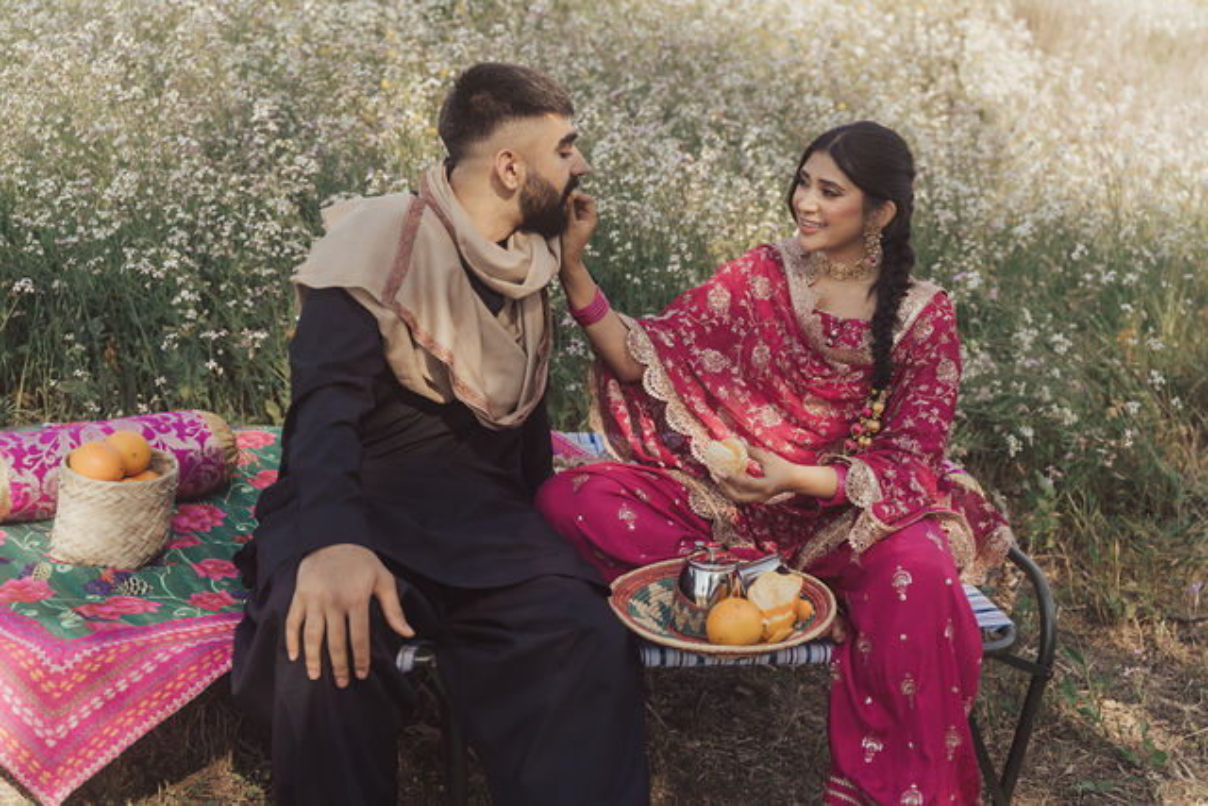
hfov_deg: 49.8
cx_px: 630
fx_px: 1300
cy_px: 391
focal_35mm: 39
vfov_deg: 34.5
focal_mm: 36.7
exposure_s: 1/500
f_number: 2.8
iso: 125
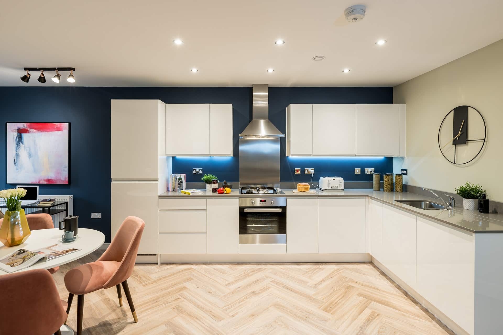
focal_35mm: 19
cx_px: 252
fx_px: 265
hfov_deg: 86.9
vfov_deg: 64.6
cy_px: 168
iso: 100
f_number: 7.1
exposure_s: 1/1.67
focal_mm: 19
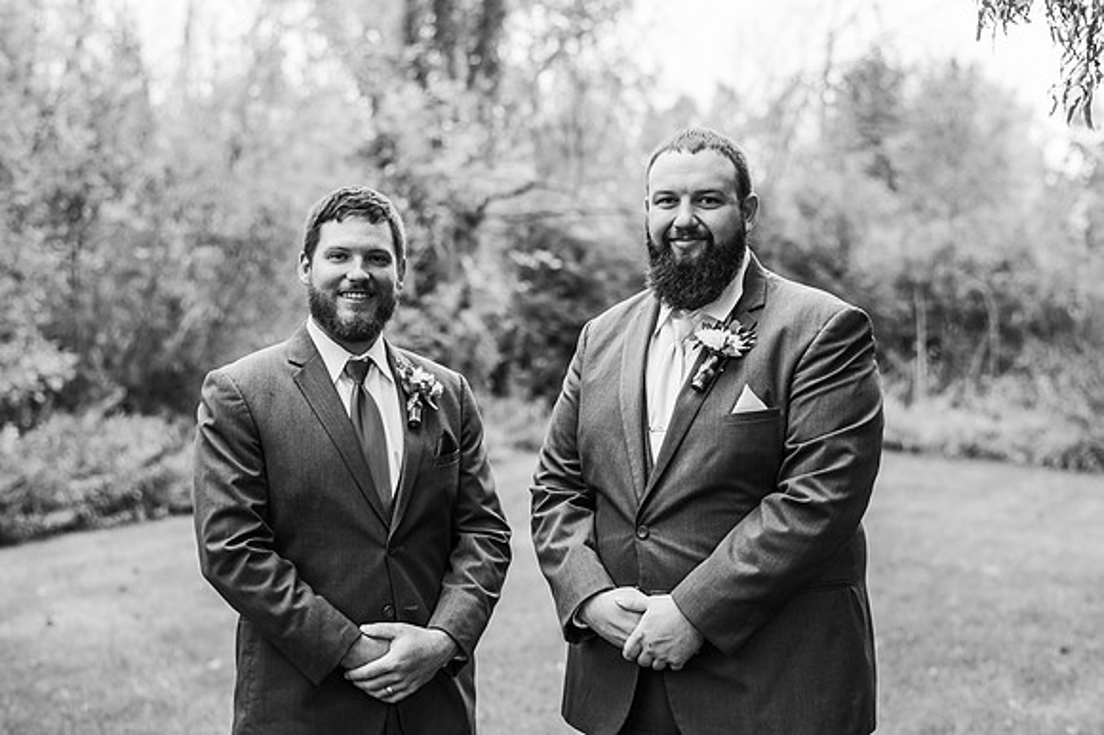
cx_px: 552
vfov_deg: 23.4
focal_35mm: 58
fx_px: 1778
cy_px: 368
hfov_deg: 34.5
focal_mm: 58
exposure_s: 1/1000
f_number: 2.8
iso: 500
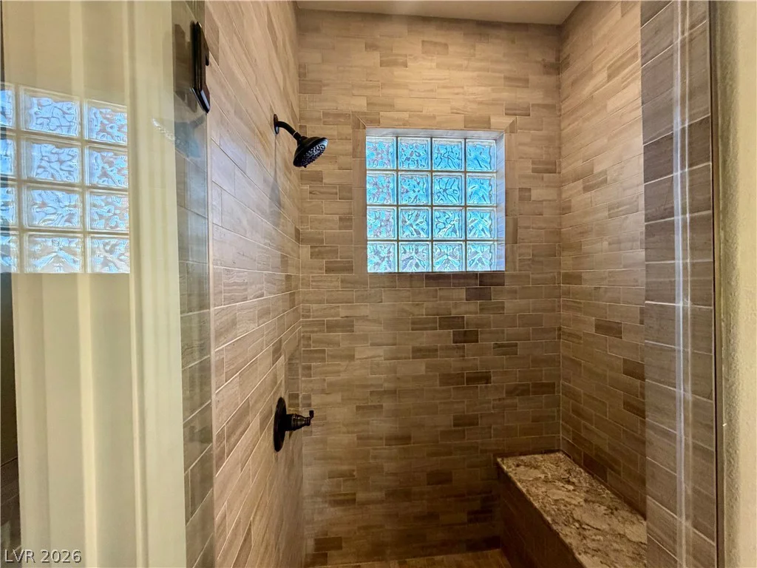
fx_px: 306
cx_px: 378
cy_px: 284
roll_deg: +0.9
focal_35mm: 14
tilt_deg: -2.7
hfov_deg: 102.1
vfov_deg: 85.7
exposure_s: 1/60
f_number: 2.2
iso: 320
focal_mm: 2.22
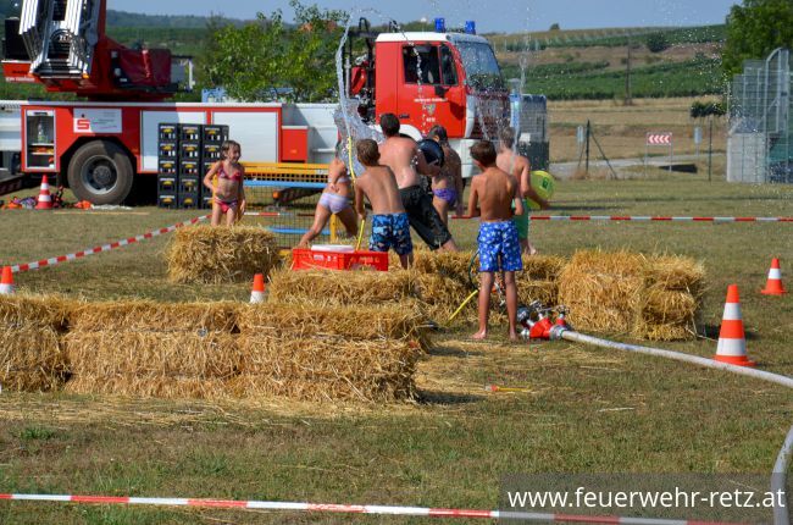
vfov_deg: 8.7
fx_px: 3461
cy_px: 262
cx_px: 396
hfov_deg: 13.1
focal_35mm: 158
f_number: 9
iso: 100
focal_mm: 105
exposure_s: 1/320
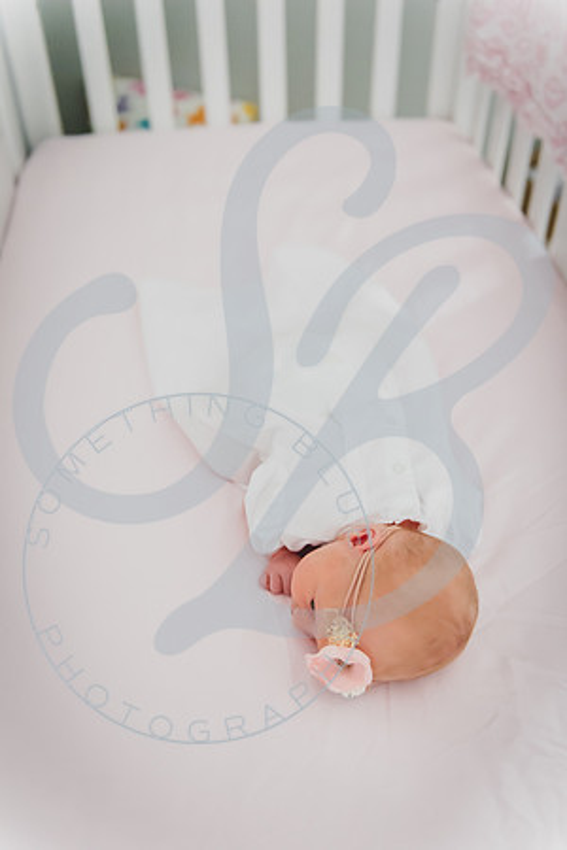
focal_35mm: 35
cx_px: 284
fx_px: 827
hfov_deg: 37.9
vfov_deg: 54.4
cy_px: 425
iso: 2500
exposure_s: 1/125
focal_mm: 35
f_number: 2.8
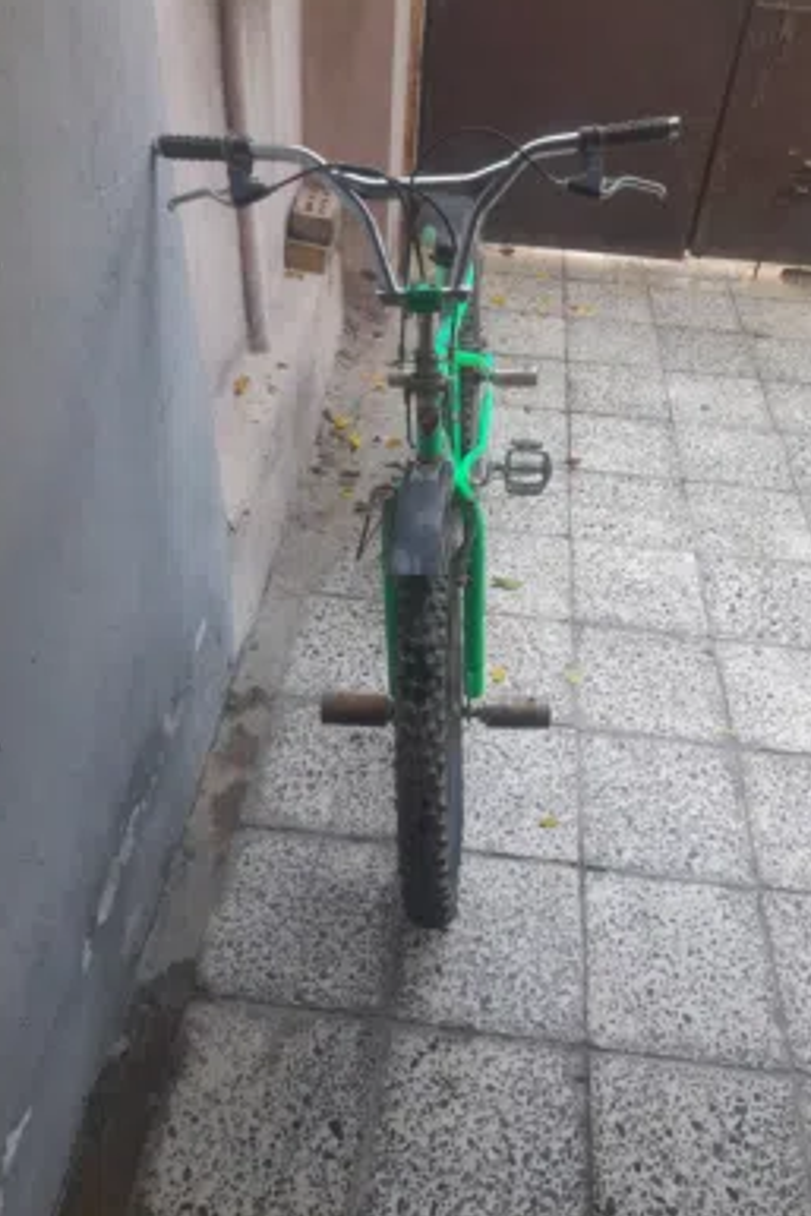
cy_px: 600
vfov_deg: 67.4
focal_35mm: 27
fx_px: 911
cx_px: 429
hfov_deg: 47.9
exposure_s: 1/50
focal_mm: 4.6
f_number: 2
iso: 100
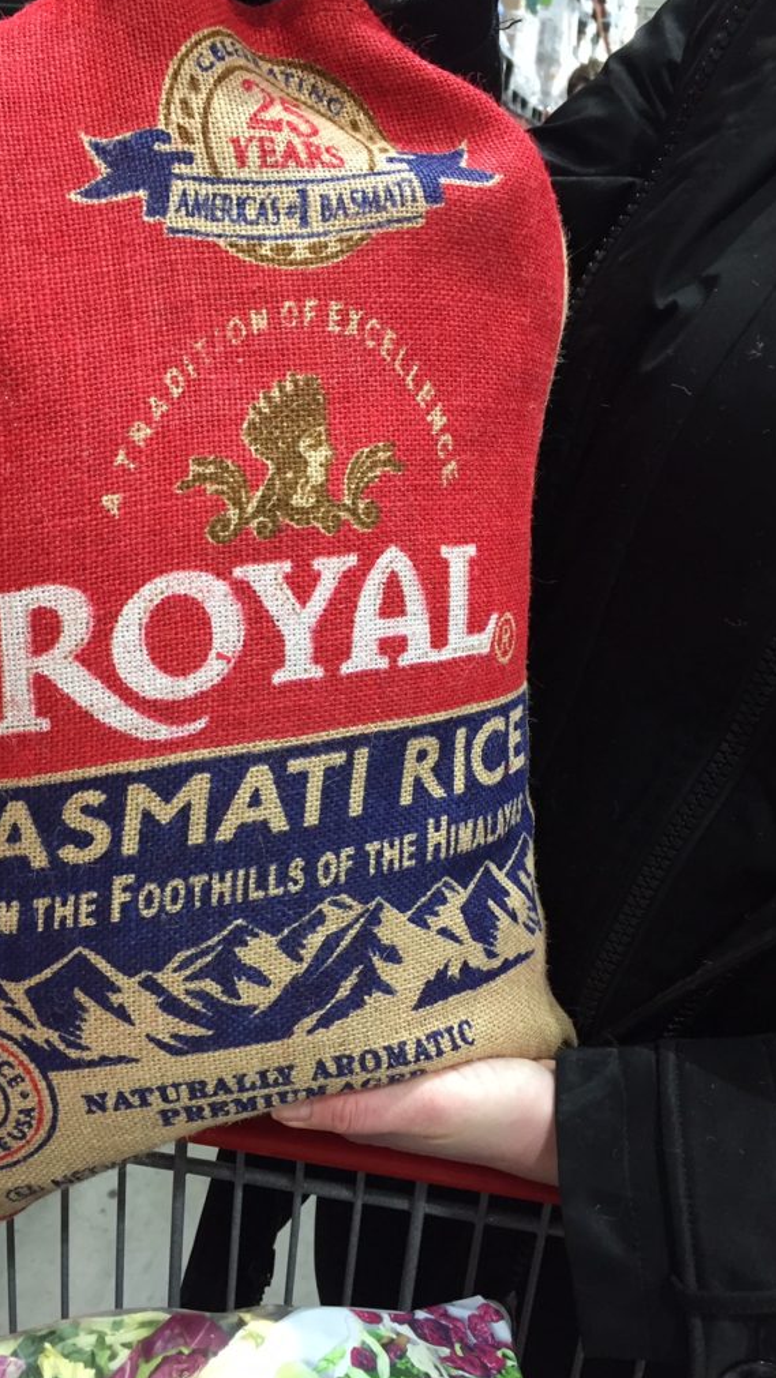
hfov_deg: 36.4
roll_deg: -3.6
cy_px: 691
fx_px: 1170
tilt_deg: -23.6
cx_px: 281
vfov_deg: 61.0
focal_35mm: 32
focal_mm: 4.15
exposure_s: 1/30
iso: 125
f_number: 2.2
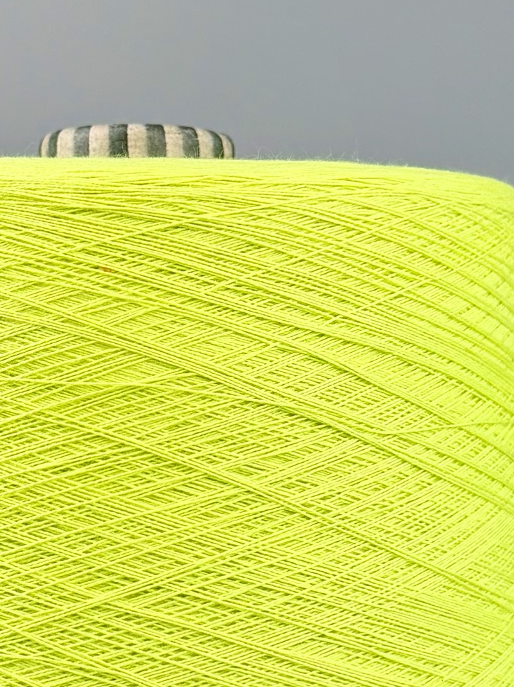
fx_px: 911
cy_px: 555
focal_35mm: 46
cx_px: 134
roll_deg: -1.0
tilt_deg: -3.2
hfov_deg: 31.0
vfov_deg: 39.5
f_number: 1.78
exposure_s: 1/849
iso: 80
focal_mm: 6.76
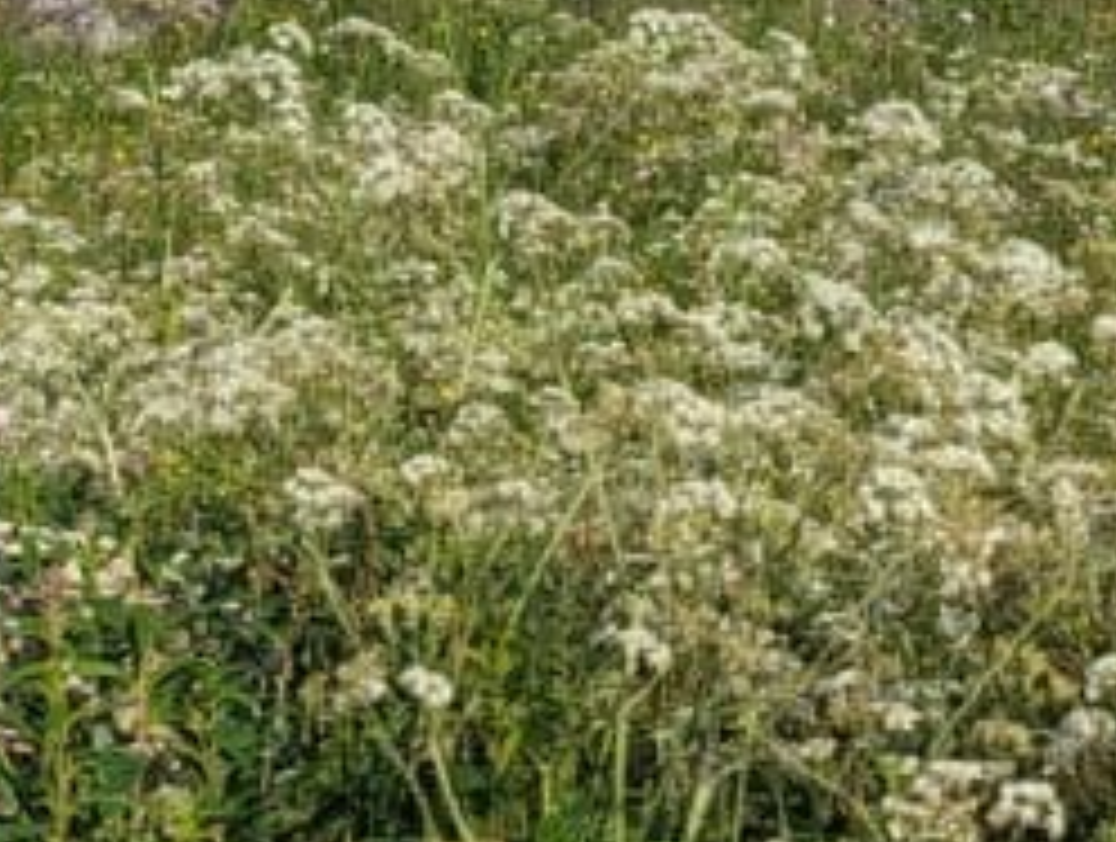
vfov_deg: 11.7
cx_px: 472
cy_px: -752
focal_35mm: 116
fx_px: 3747
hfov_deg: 16.9
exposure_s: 1/1855
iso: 48
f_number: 1.85
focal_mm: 6.81
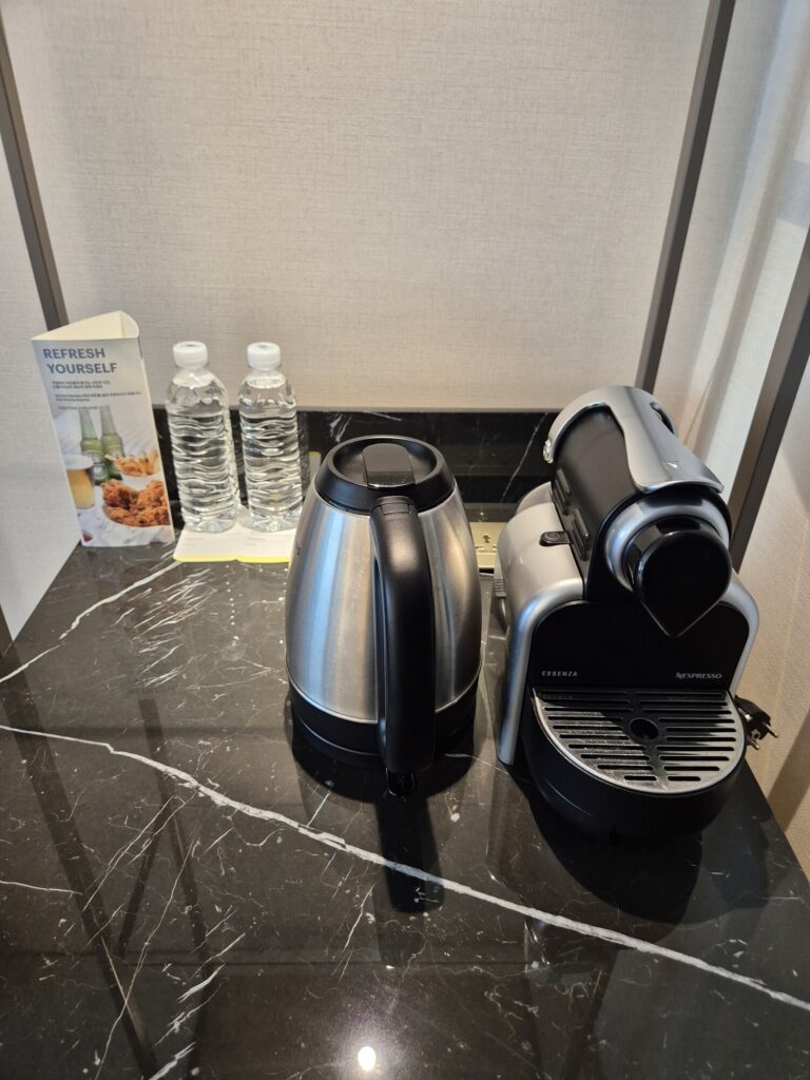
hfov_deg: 58.9
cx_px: 405
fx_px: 718
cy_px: 540
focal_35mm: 23
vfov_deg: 73.9
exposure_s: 1/120
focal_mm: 5.4
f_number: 1.8
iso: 250
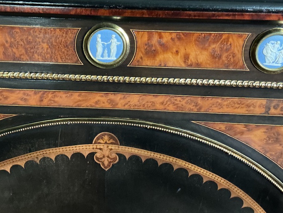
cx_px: 118
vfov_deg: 29.1
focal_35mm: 50
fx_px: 409
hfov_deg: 38.1
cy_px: 87
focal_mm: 3
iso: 400
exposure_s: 1/25
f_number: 1.8
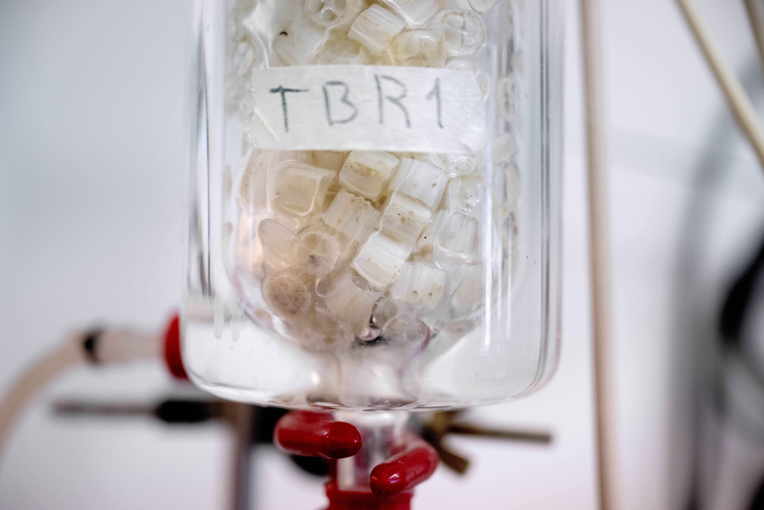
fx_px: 1485
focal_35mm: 70
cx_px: 382
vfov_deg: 19.5
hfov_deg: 28.8
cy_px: 255
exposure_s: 1/500
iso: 1600
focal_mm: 70
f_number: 2.8
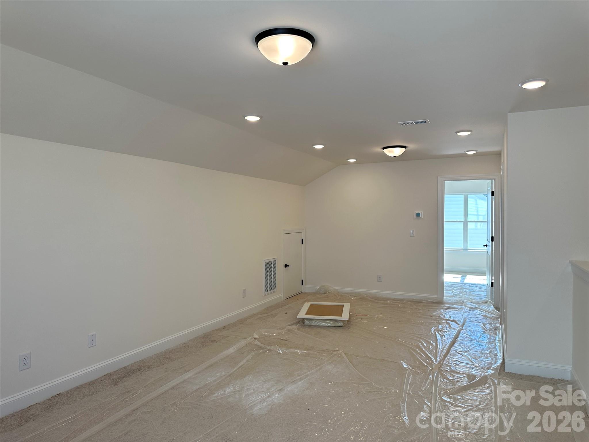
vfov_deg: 56.8
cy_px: 221
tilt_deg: -1.1
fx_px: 408
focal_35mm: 24
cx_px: 294
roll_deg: -0.3
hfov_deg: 71.6
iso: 80
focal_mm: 6.86
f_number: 1.78
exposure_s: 1/351
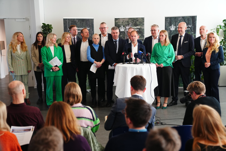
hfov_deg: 37.5
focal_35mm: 53
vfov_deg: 25.5
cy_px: 76
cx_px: 113
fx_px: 333
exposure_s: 1/200
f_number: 2.8
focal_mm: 53
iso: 1000
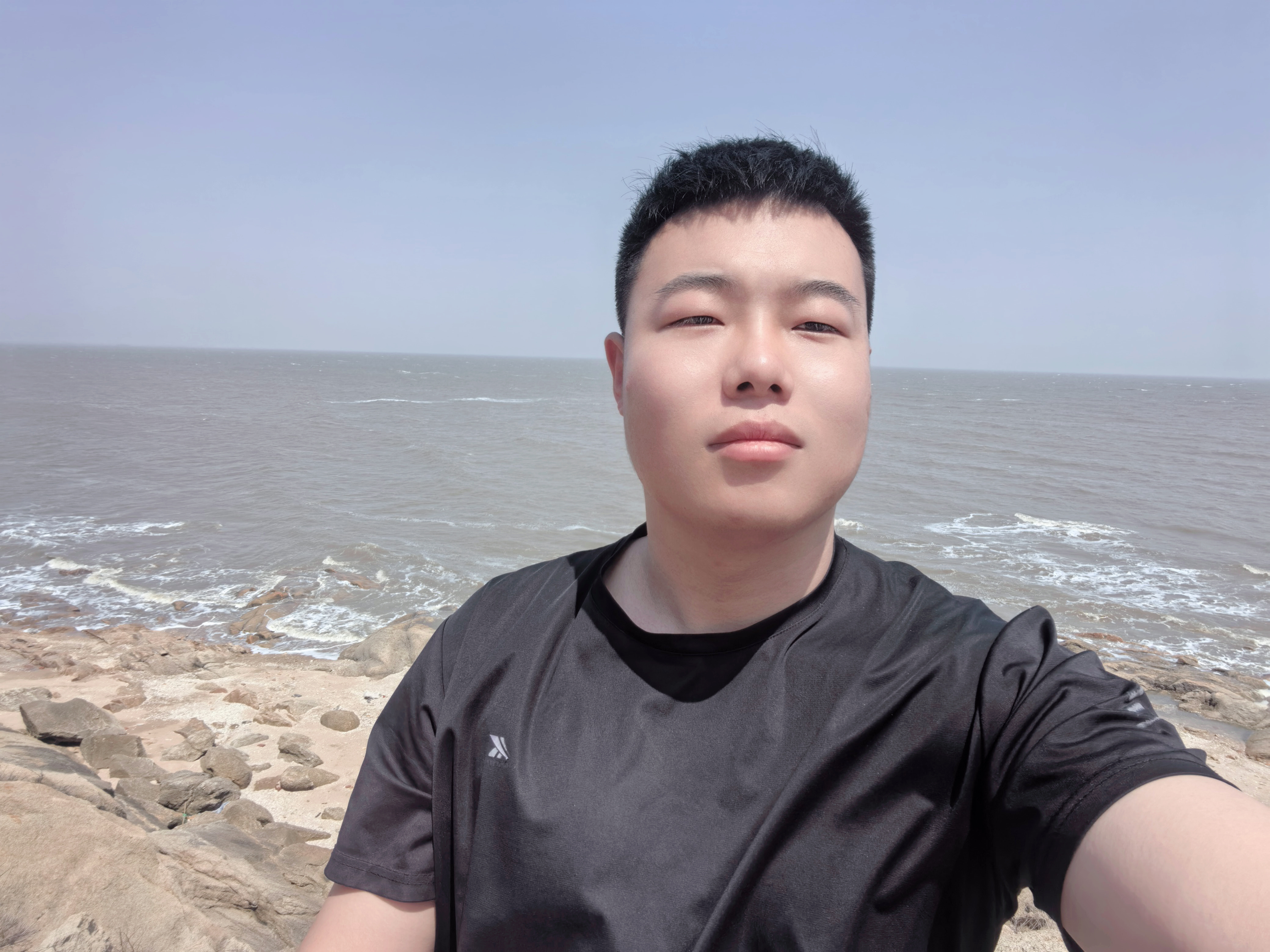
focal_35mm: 22
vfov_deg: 61.1
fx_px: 807
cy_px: 476
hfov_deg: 76.4
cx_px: 635
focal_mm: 2.7
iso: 50
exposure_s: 1/693
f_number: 2.4
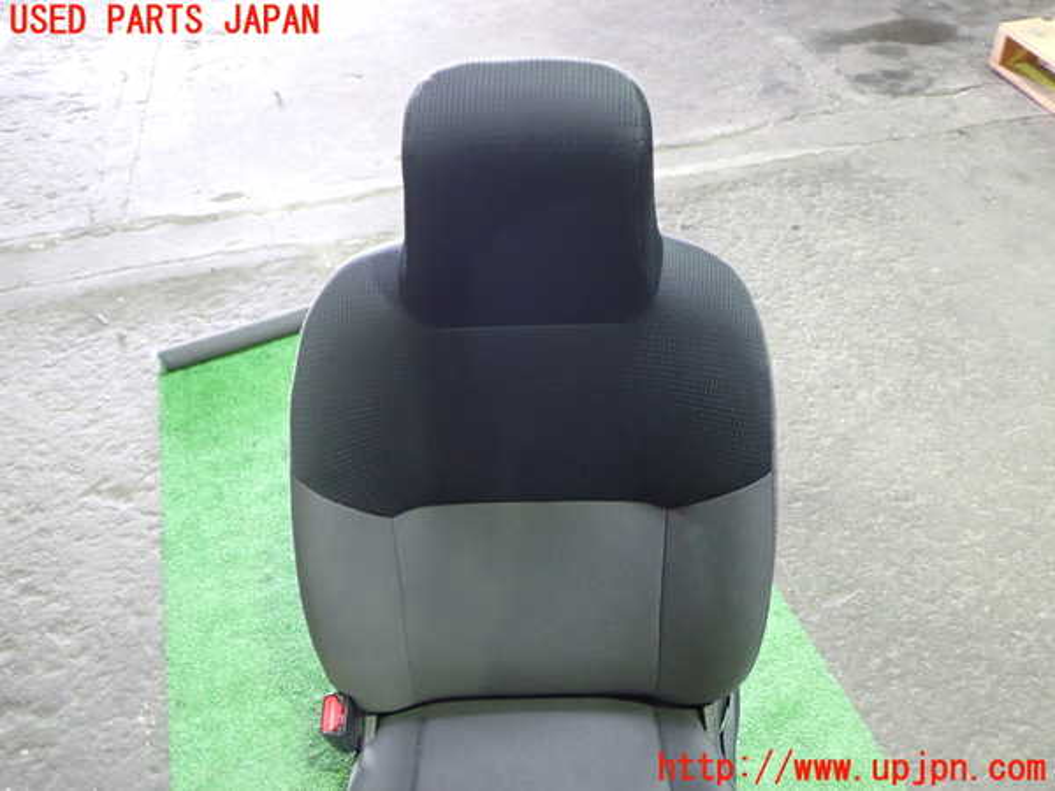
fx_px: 914
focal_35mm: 30
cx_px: 528
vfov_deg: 46.8
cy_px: 396
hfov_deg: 60.0
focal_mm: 5.4
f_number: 2.3
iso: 800
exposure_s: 1/20
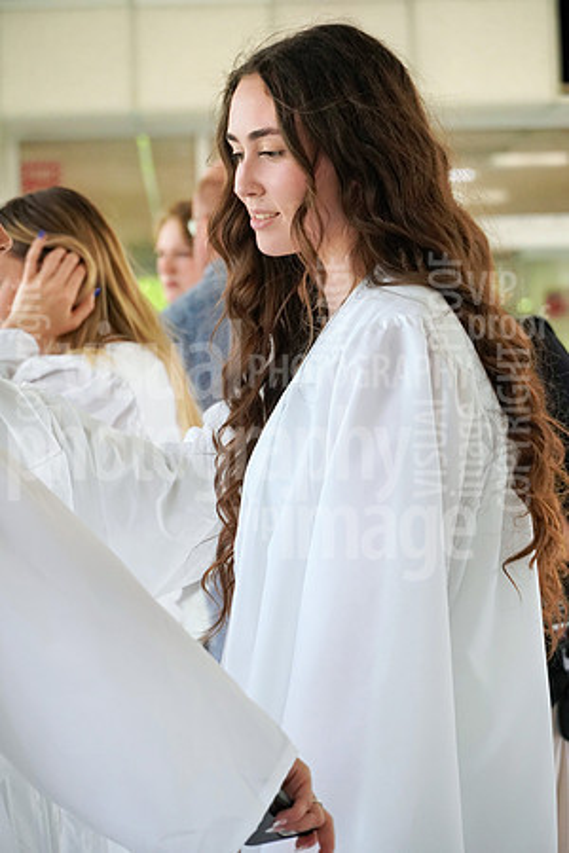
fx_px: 4801
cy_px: 426
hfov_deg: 6.8
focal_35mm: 202
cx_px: 284
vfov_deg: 10.2
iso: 1250
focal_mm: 135
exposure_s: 1/100
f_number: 7.1
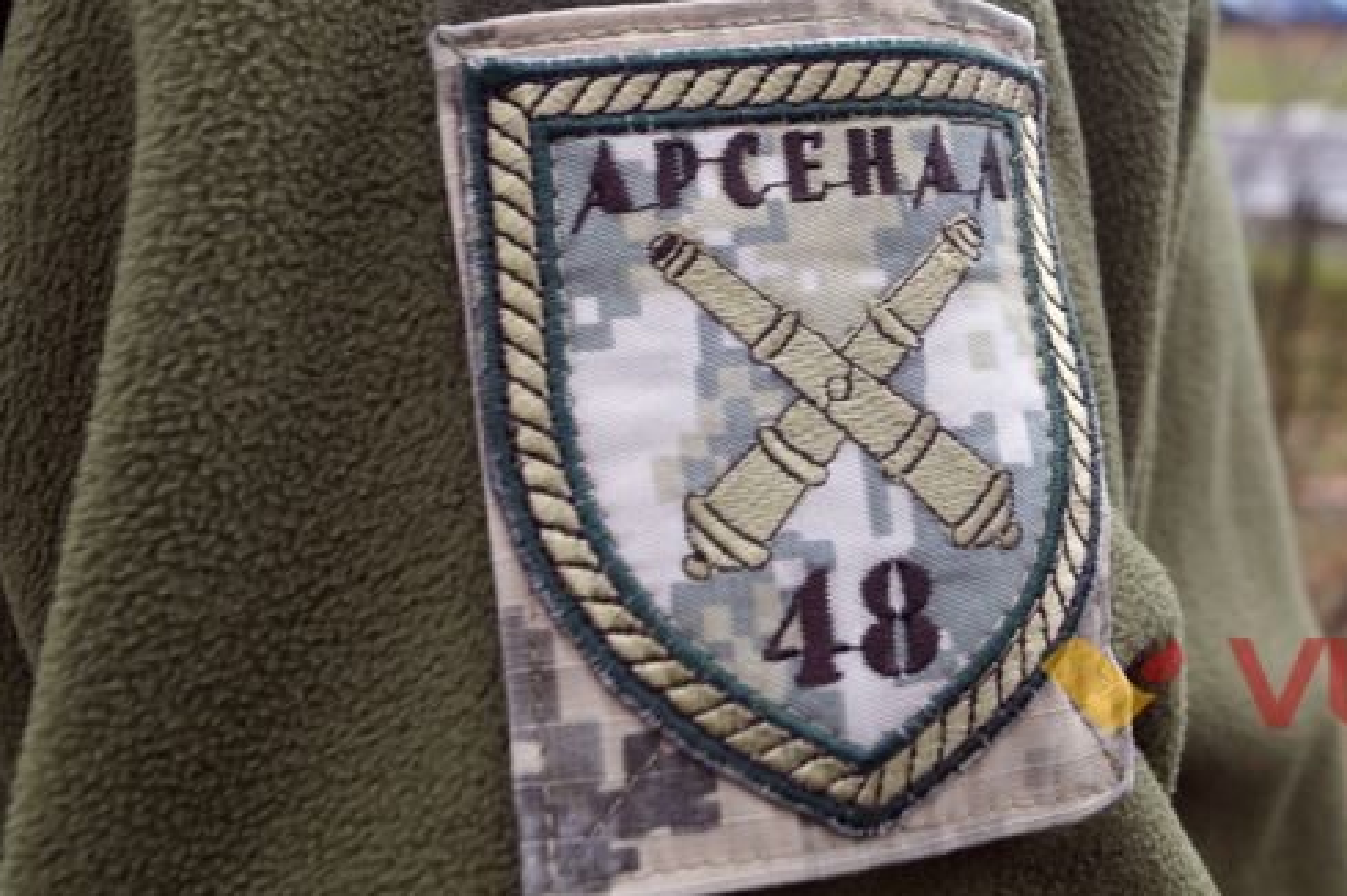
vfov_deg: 22.5
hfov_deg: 33.2
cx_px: 874
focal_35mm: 60
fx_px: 2243
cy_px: 311
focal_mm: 28
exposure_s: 1/60
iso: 320
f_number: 6.3
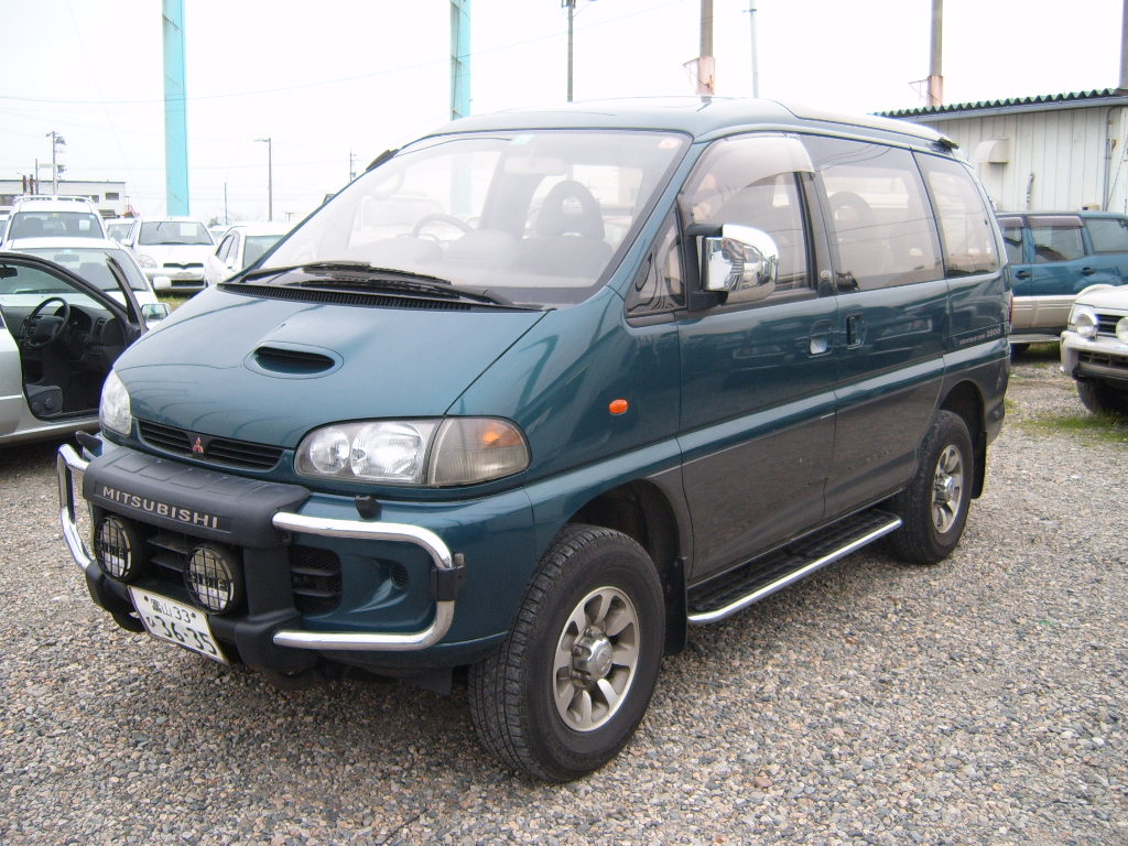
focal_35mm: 37
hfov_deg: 50.1
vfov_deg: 38.7
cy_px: 423
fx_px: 1206
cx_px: 564
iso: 63
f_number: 2.9
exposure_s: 1/90
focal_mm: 6.2
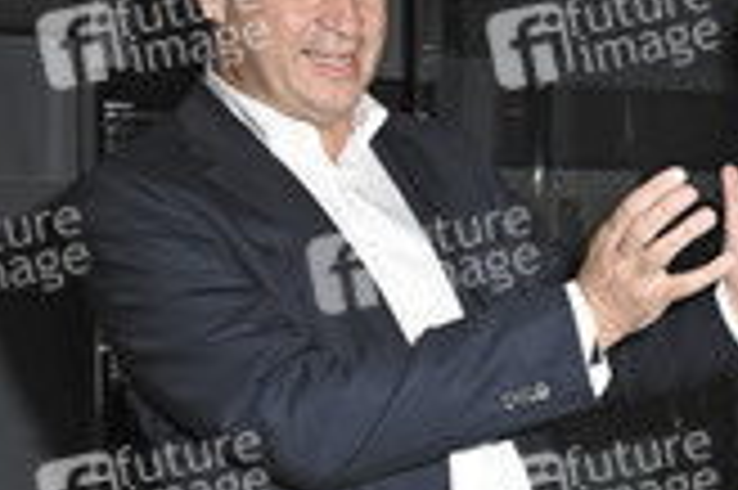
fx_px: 1864
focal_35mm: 91
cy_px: 373
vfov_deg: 14.9
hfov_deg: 20.6
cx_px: 934
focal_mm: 22
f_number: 5.6
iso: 1600
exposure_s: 1/200
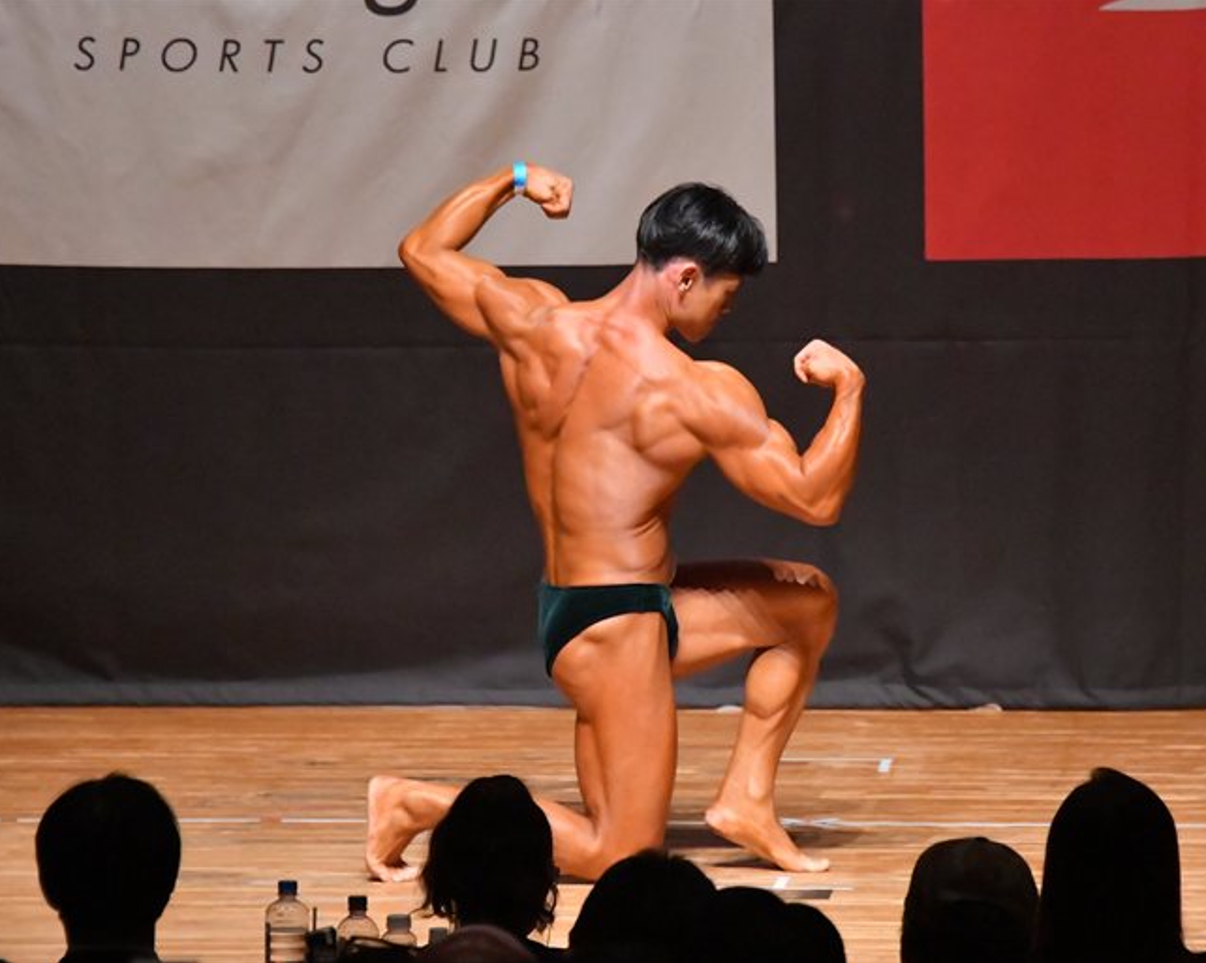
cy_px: 481
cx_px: 670
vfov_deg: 4.5
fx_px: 12130
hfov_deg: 5.7
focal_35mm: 340
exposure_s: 1/400
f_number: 5.6
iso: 12800
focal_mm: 200
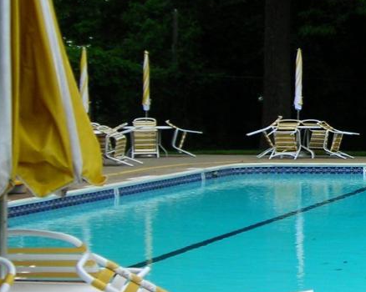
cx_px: 470
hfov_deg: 15.1
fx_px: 1321
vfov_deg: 12.6
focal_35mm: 122
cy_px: 136
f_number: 3.2
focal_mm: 6.3
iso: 50
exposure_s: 1/268
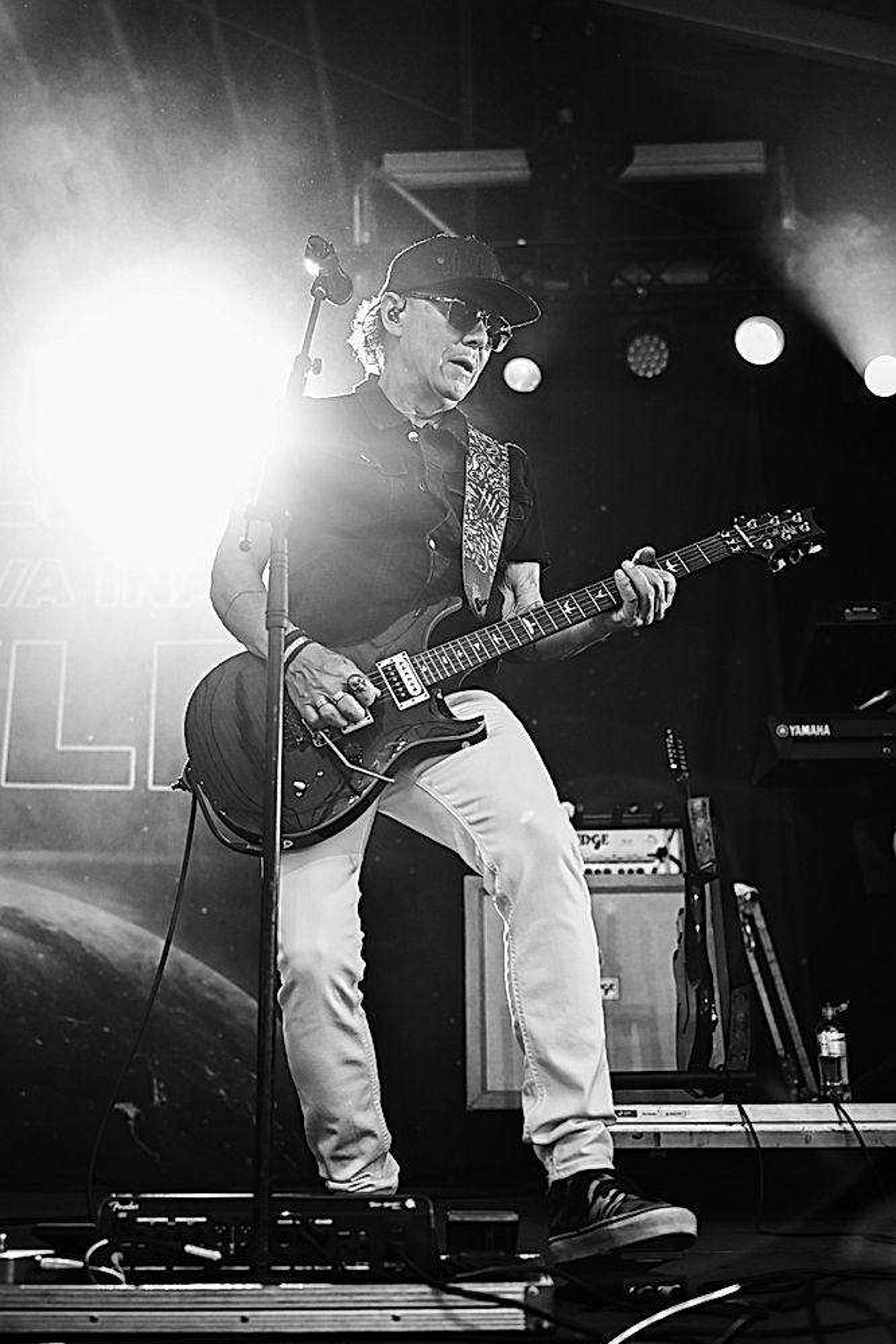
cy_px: 686
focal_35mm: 40
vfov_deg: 48.5
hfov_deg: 33.4
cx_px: 438
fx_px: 1493
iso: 1250
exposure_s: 1/640
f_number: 2.8
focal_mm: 39
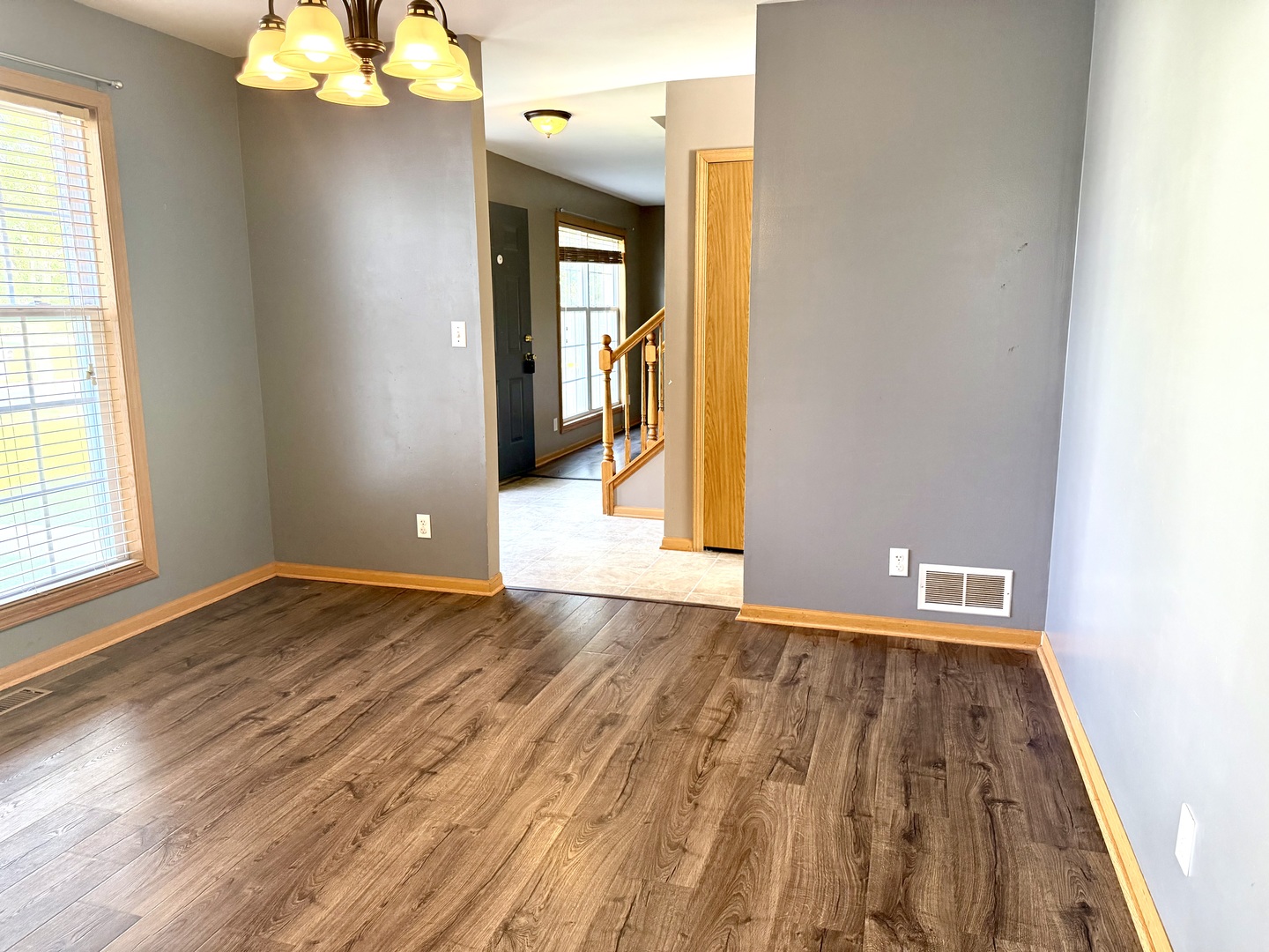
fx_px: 880
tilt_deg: -11.0
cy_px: 476
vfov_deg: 56.8
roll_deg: +0.8
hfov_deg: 71.6
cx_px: 634
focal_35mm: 24
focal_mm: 6.76
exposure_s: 1/120
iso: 400
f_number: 1.78
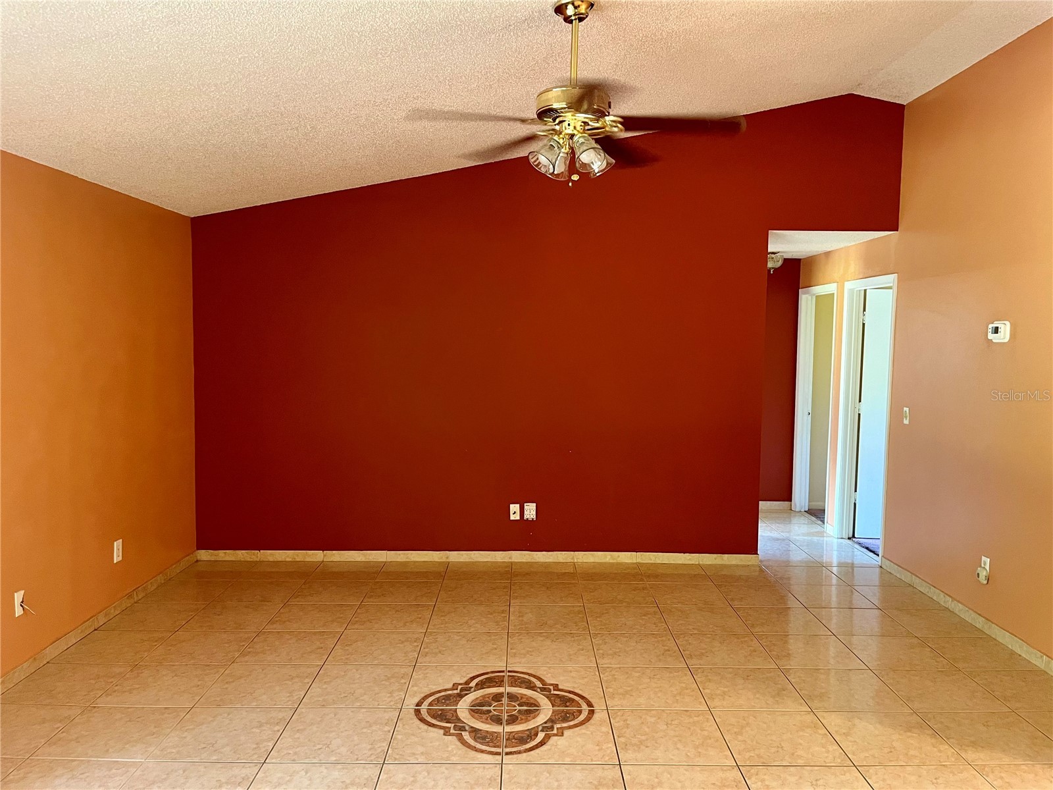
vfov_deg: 53.1
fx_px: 791
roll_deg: -1.2
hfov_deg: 67.3
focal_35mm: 26
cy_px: 395
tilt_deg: -3.6
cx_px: 526
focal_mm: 5.1
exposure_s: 1/60
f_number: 1.6
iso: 400
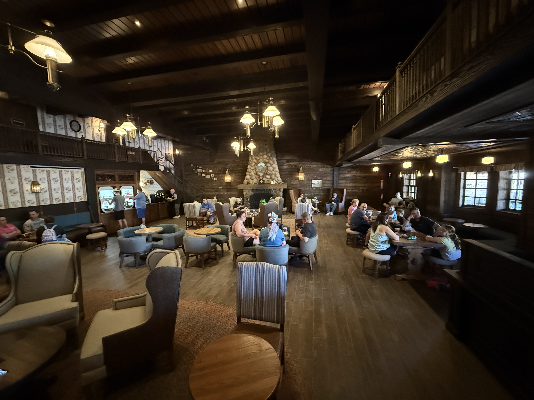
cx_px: 267
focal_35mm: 14
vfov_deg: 85.7
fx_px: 216
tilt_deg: -4.9
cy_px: 200
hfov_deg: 102.1
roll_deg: +0.6
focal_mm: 2.22
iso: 1250
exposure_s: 1/30
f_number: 2.2
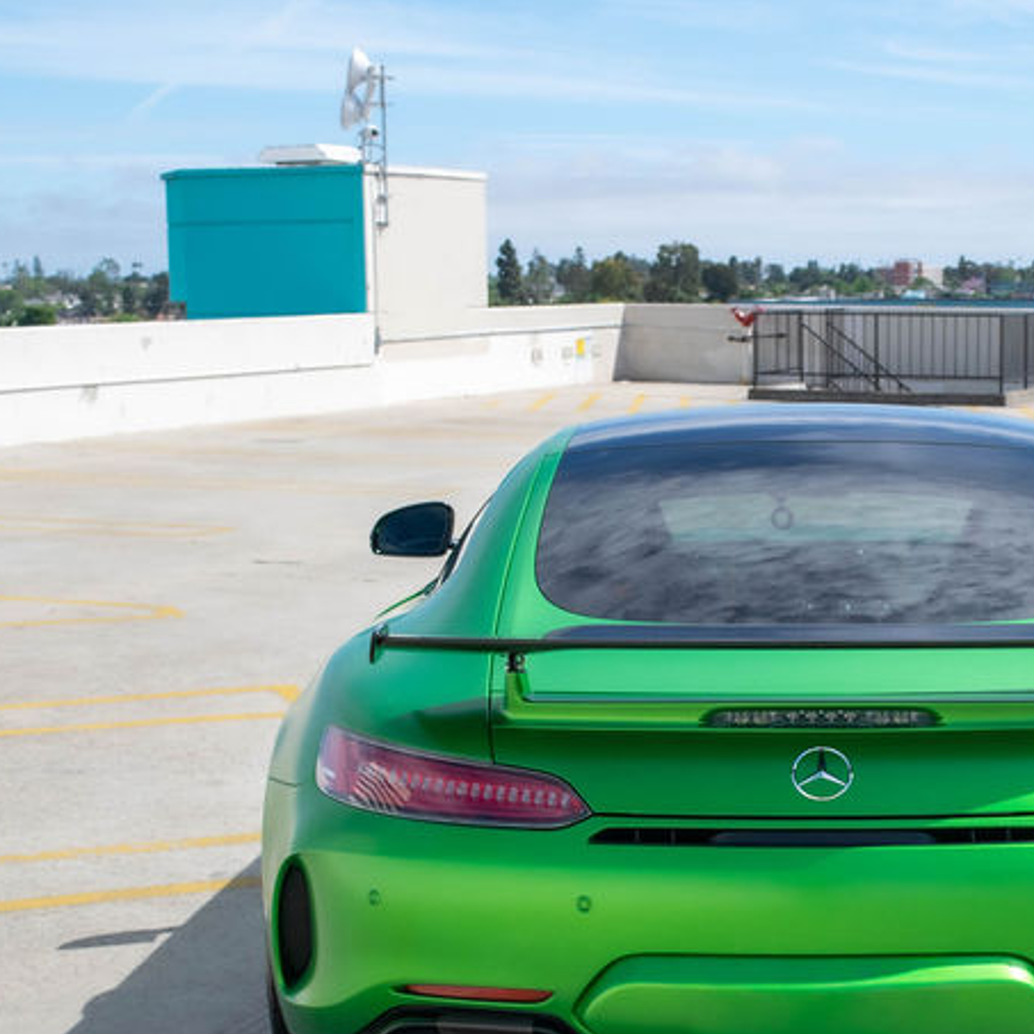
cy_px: 649
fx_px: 2433
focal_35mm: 72
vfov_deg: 23.9
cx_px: 826
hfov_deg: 23.6
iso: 400
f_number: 7.1
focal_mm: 25
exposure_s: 1/1600
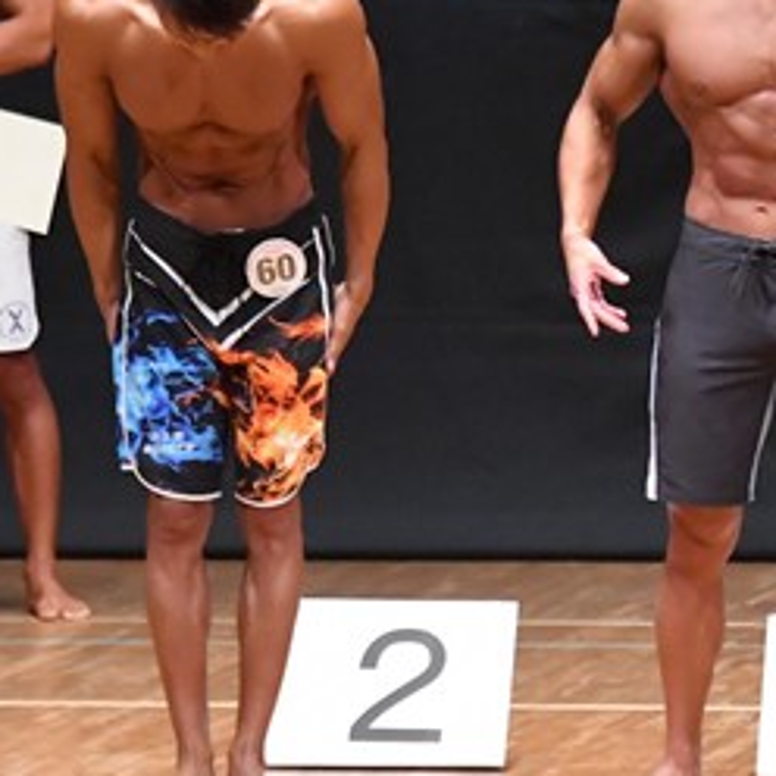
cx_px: 759
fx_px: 13594
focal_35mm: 536
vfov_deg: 3.3
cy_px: 282
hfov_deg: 3.3
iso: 8000
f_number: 5.6
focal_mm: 135
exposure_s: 1/400
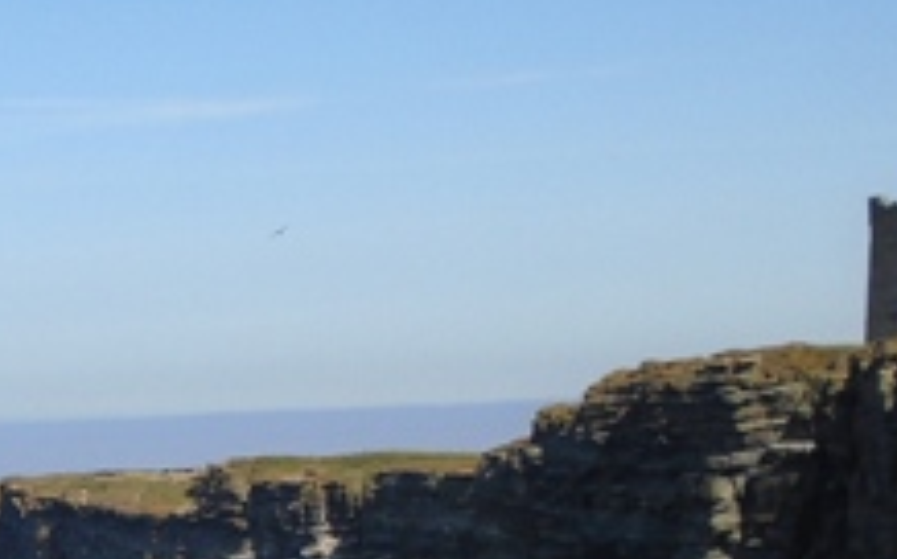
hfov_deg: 17.7
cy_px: 555
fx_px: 2737
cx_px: -185
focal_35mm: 112
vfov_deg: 11.6
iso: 100
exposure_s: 1/200
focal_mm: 6.4
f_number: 9.5
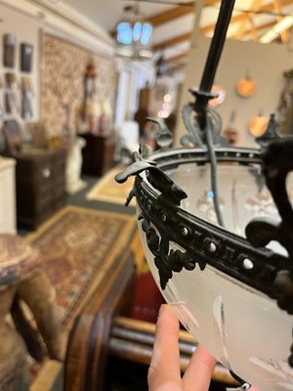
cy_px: 196
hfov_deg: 53.1
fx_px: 293
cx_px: 146
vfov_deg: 67.3
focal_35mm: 26
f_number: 1.6
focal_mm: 5.1
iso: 160
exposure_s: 1/50
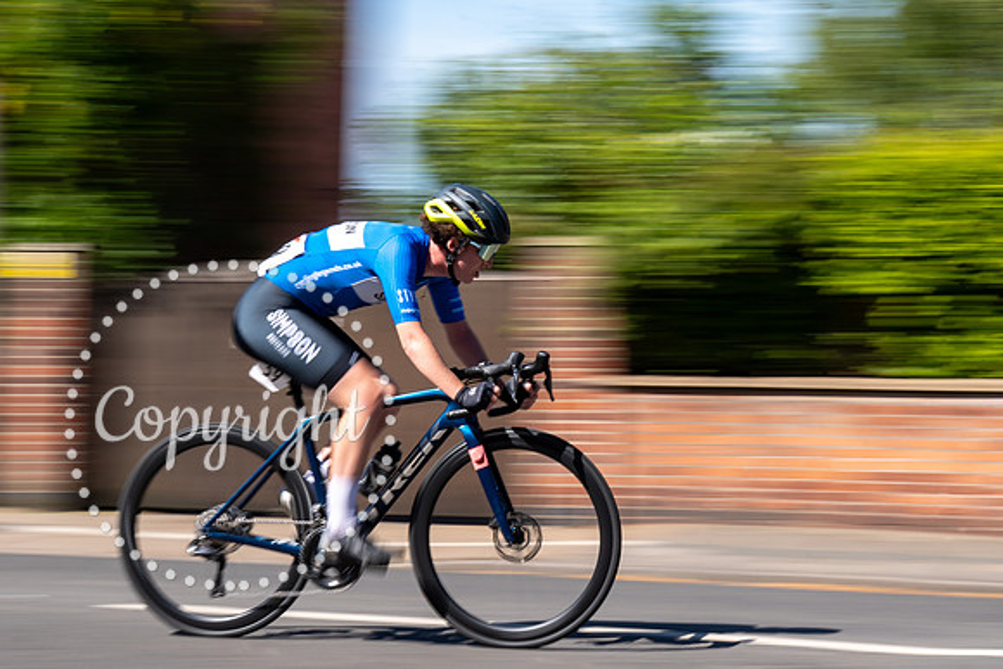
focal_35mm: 97
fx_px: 2692
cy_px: 252
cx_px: 542
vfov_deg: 14.2
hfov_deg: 21.1
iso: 100
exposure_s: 1/40
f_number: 18
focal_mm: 70
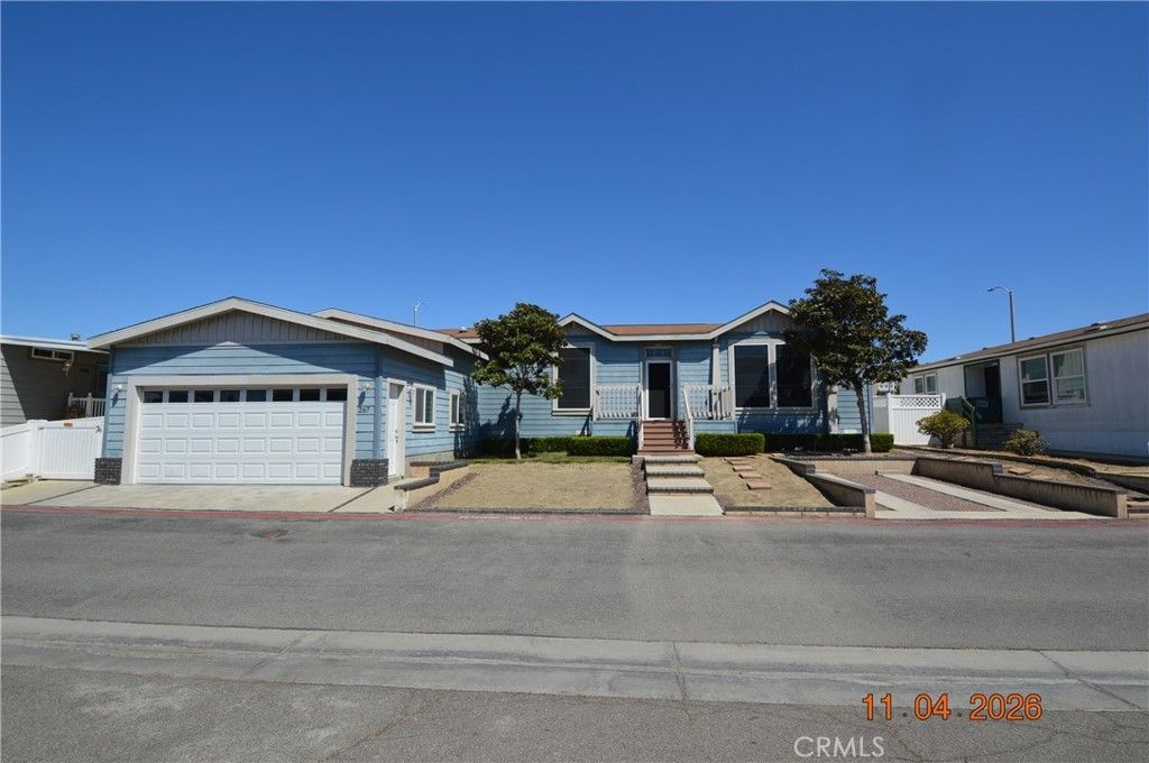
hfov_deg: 95.1
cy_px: 382
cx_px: 574
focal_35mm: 16
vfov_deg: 71.9
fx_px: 526
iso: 100
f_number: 9
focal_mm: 11
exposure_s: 1/320
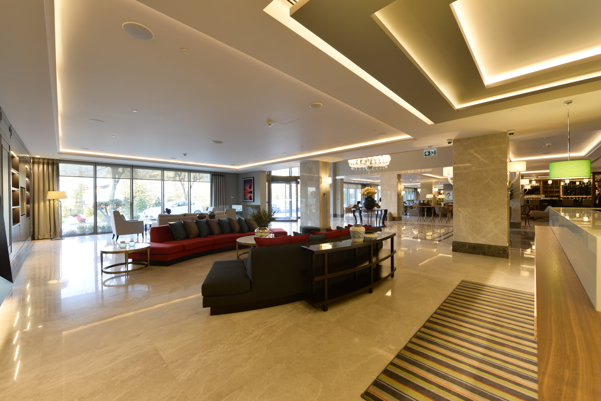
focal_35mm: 14
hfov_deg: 104.2
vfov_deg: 81.2
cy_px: 200
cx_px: 300
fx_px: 234
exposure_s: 1/1.3
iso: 100
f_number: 9
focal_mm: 14
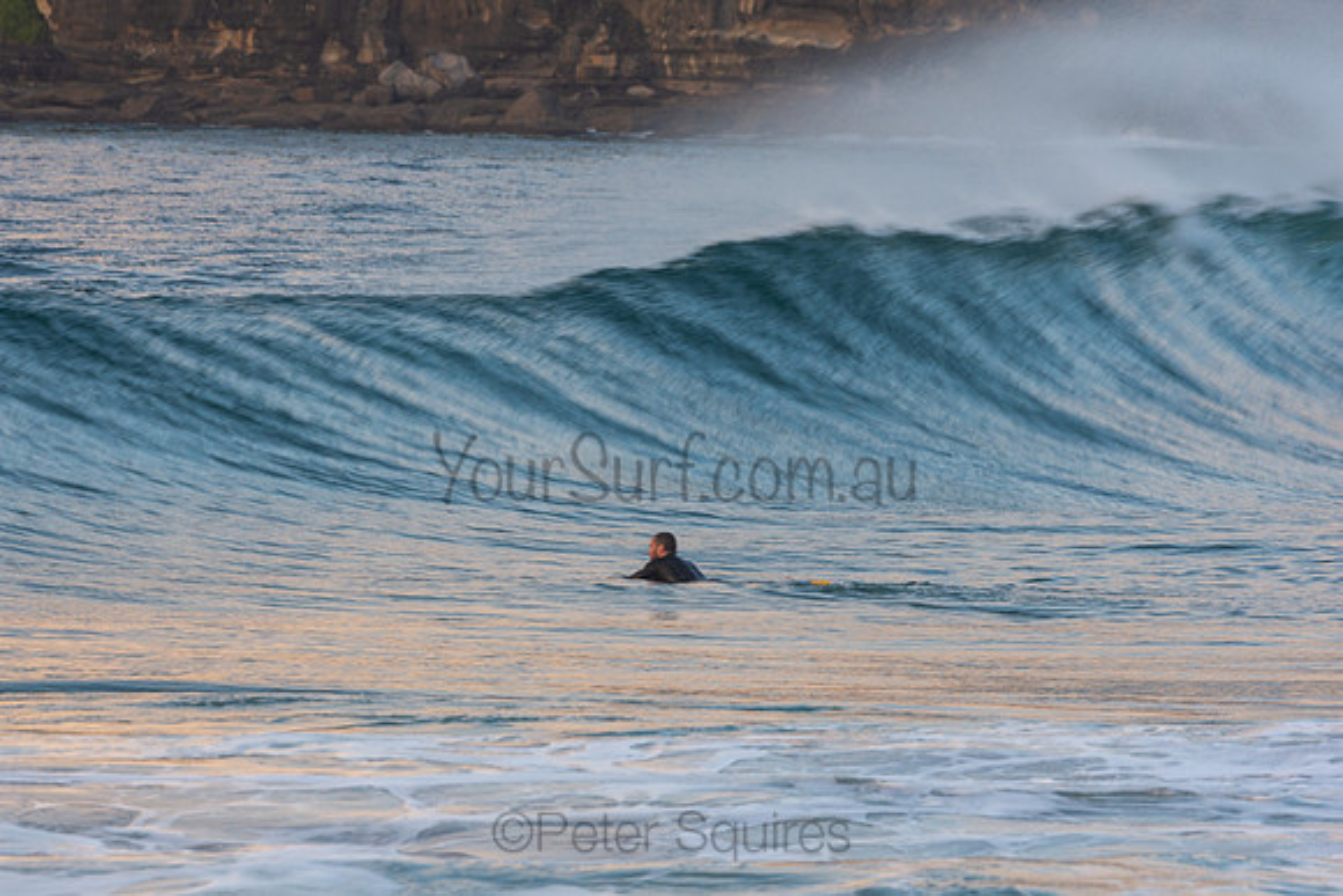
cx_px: 672
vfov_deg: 3.2
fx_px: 16231
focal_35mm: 435
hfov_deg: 4.7
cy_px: 448
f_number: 8
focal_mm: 290
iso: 100
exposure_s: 1/30
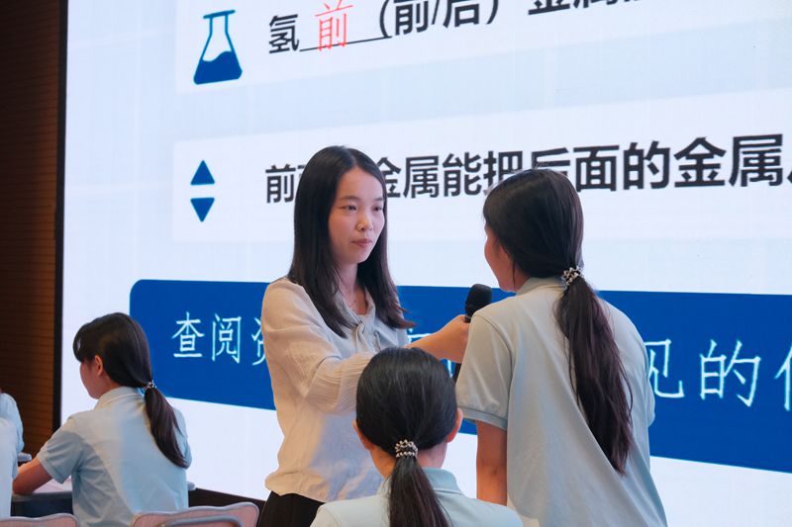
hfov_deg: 24.2
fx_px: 1848
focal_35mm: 84
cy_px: 264
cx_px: 396
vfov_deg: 16.3
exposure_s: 1/160
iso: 3200
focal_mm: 56
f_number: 6.4
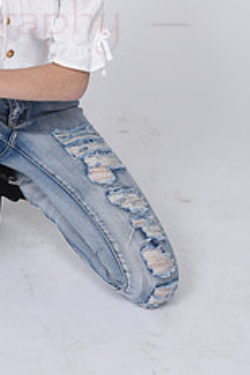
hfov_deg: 9.8
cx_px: -15
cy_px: -31
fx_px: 1437
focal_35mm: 138
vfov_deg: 14.5
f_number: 9
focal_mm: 55
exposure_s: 1/125
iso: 160
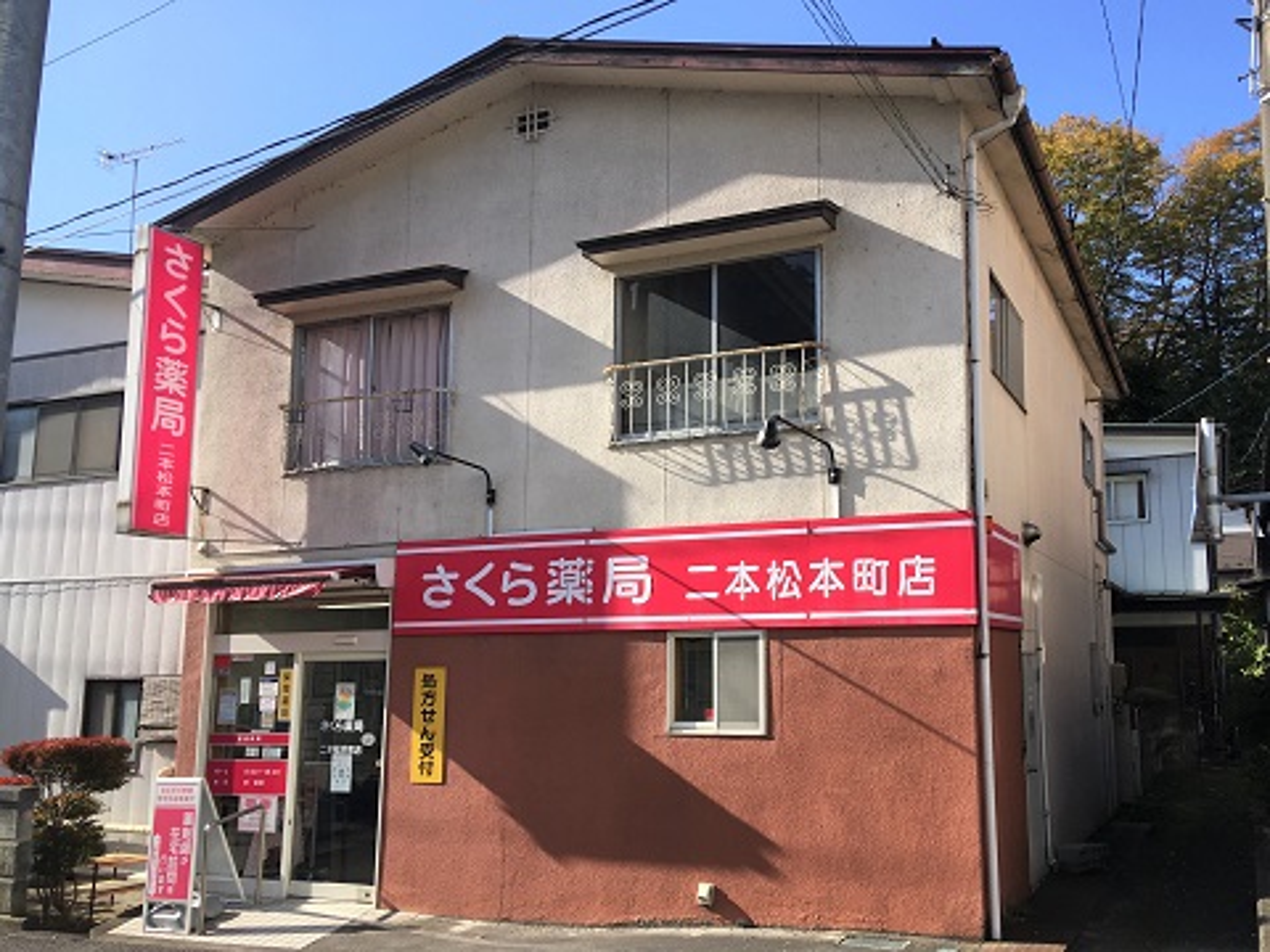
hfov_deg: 61.7
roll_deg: -0.1
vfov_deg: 48.2
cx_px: 635
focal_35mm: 29
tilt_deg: +8.3
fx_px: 1064
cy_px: 476
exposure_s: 1/962
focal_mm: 4.15
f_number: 2.2
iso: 25
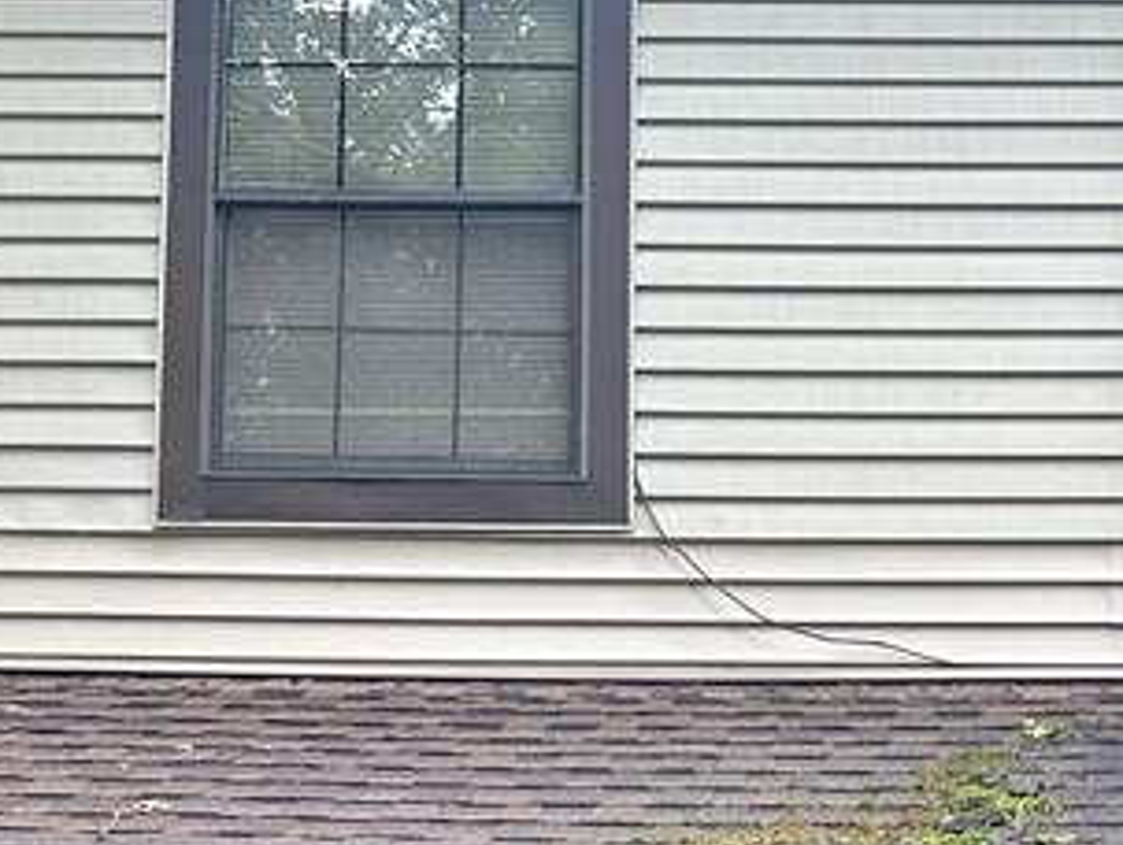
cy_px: 1093
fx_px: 2631
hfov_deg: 23.7
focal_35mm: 81
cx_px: 923
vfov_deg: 17.2
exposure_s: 1/121
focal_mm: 6.86
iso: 80
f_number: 1.78
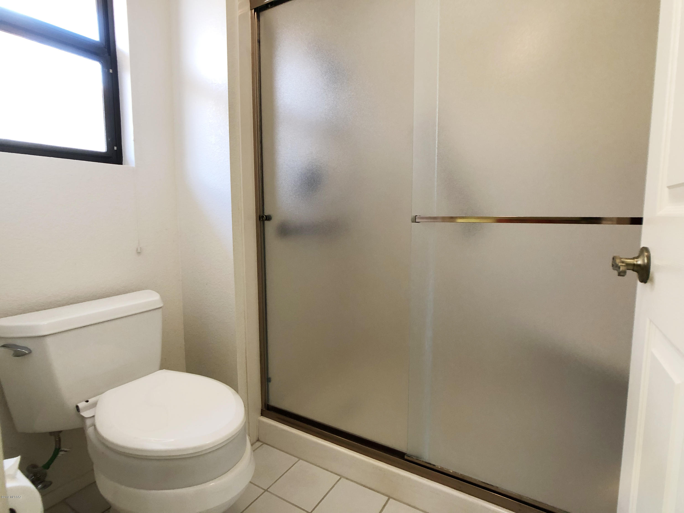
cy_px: 256
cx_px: 342
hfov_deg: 63.4
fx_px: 553
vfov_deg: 49.7
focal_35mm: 28
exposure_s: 1/30
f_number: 1.8
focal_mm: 4
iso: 40
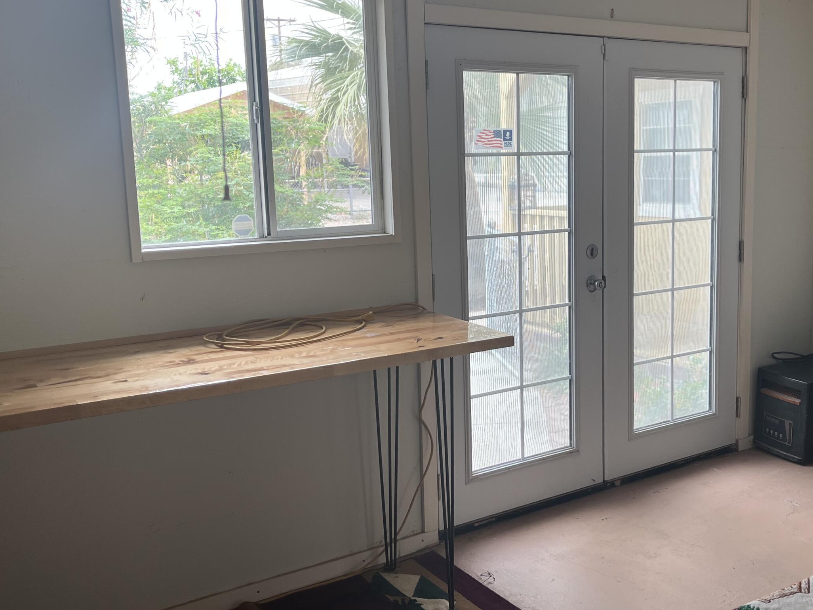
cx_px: 510
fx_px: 892
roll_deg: +1.7
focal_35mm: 38
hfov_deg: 48.5
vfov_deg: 37.7
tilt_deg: -8.3
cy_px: 282
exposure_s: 1/121
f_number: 1.6
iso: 40
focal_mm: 5.1
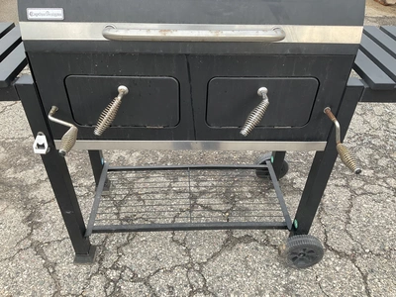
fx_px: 332
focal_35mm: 29
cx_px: 198
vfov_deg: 48.2
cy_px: 148
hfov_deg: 61.7
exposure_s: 1/122
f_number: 1.8
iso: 40
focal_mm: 3
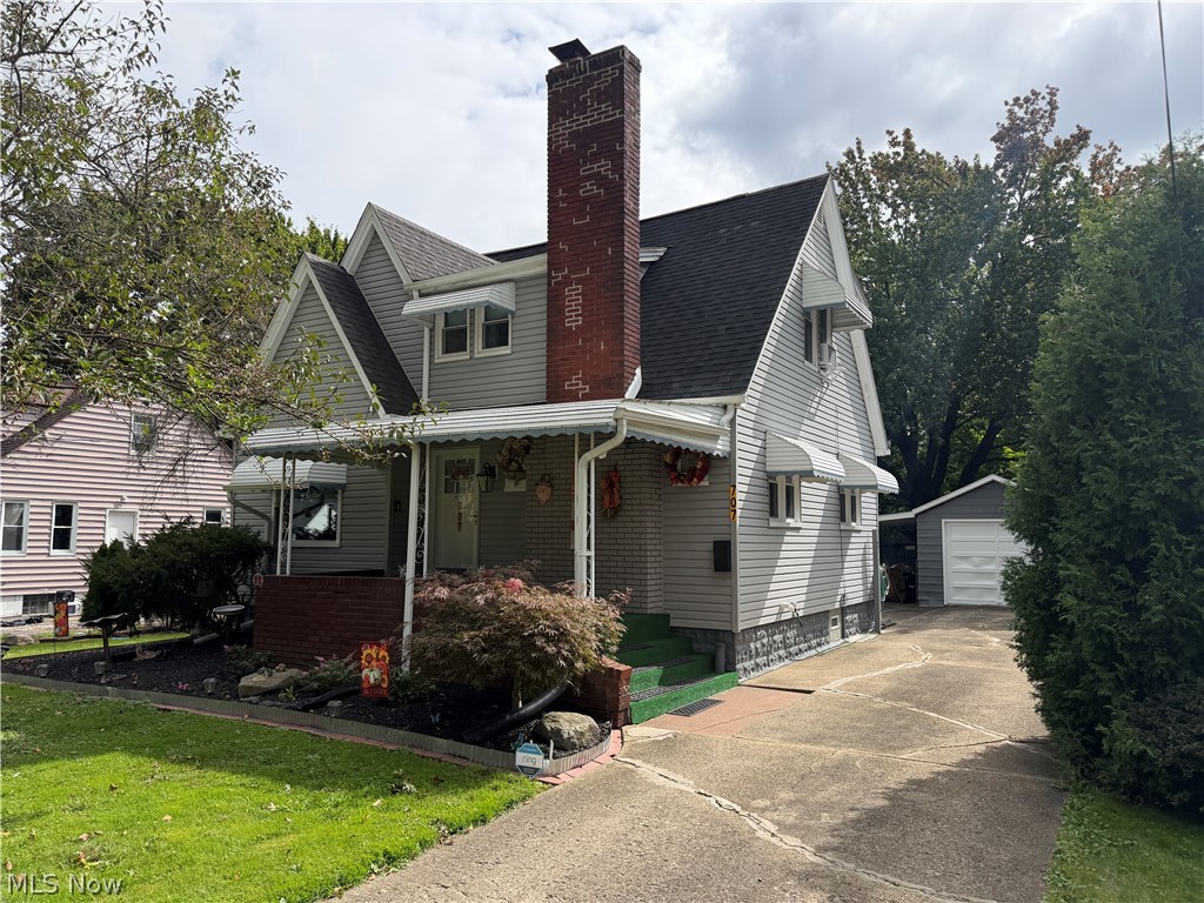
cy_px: 452
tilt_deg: +5.0
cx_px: 602
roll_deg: -0.2
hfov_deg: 71.6
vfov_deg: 56.8
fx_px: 835
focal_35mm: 24
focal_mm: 6.76
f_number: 1.78
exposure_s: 1/6173
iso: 100
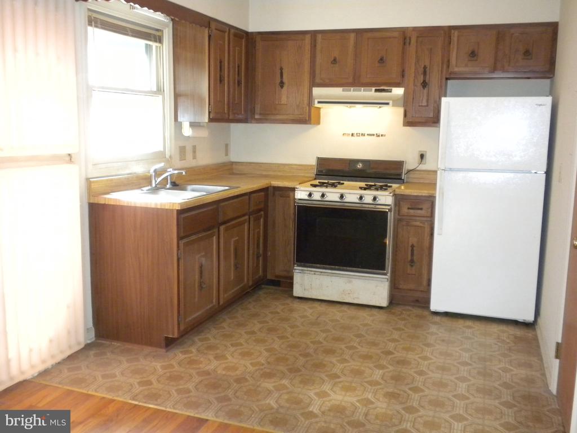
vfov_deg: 38.7
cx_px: 288
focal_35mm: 37
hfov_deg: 50.1
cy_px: 216
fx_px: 617
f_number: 3.5
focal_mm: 6.6
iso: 415
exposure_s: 1/75
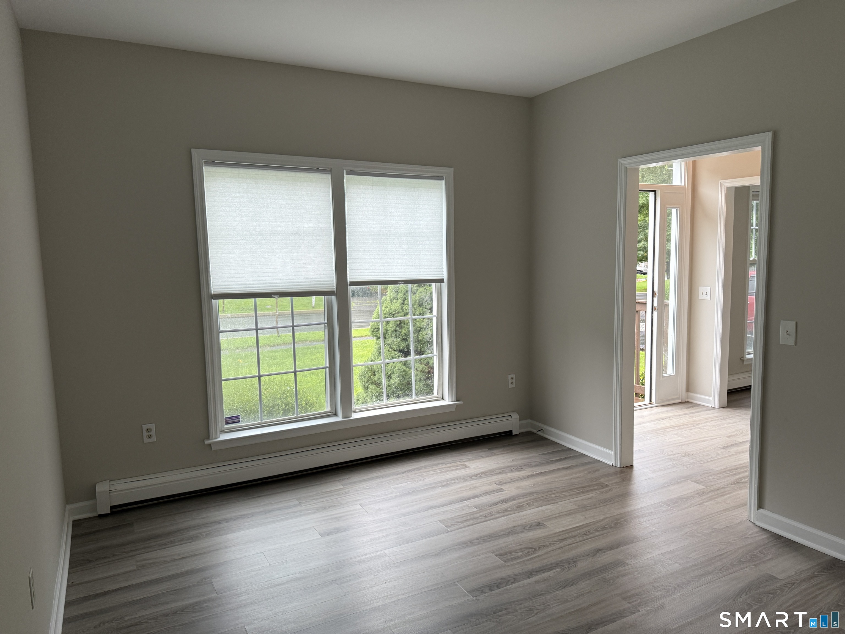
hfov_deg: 71.6
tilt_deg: -4.5
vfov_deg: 56.8
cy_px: 317
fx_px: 586
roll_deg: +0.4
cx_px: 422
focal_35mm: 24
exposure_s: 1/120
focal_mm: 6.76
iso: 160
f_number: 1.78
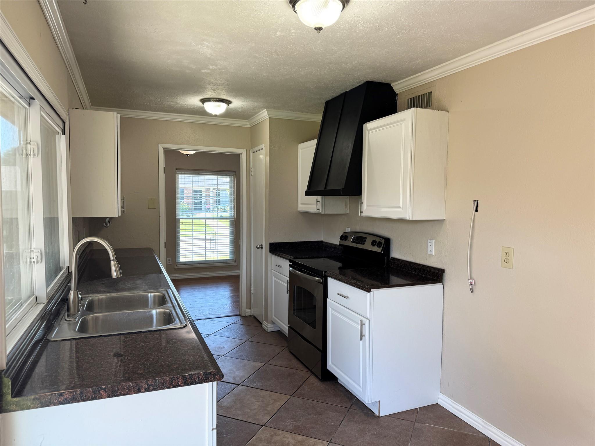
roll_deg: -0.4
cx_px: 298
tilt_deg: -3.5
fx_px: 413
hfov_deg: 71.6
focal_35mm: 24
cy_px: 223
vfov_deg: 56.8
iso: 80
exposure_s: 1/120
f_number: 1.78
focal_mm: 6.76
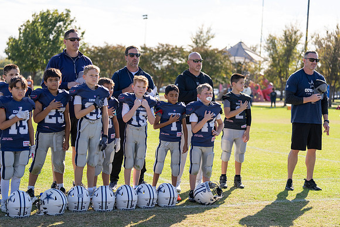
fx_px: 661
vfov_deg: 19.5
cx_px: 170
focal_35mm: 70
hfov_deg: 28.8
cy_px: 114
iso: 400
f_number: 2.8
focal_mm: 70
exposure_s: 1/4000
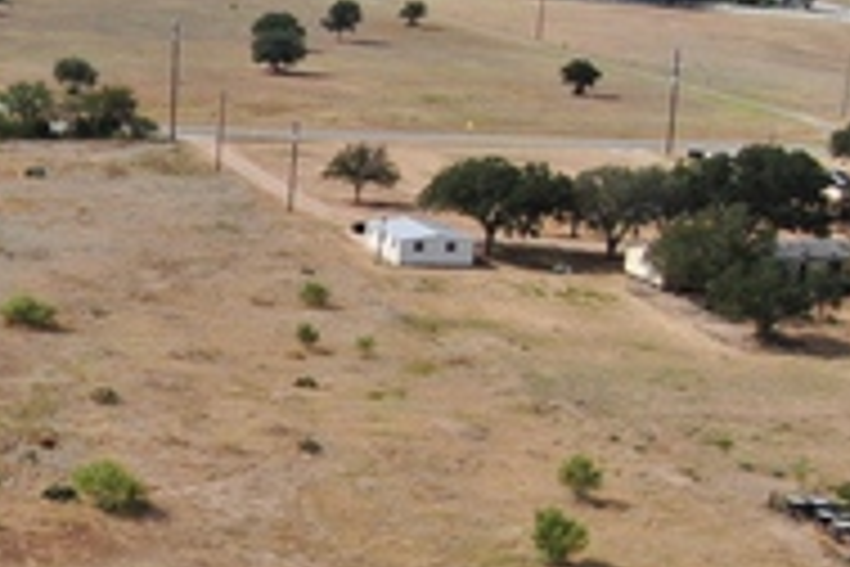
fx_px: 2573
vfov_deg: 12.5
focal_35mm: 109
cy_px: 446
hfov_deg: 17.3
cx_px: -346
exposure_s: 1/1000
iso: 100
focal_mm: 5.33
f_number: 3.1
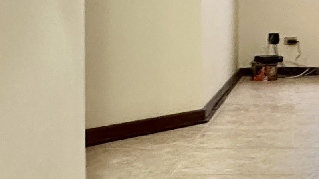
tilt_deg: -1.7
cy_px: 33
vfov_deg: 15.6
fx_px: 651
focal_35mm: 77
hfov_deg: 26.5
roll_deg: +0.6
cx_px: 293
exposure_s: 1/60
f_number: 2.2
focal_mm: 2.22
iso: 800
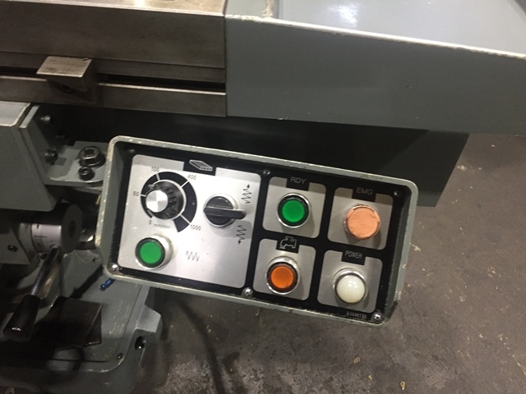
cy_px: 197
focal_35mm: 29
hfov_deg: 61.7
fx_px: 441
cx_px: 263
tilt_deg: -47.5
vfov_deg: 48.2
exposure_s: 1/30
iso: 160
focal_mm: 4.15
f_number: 2.2
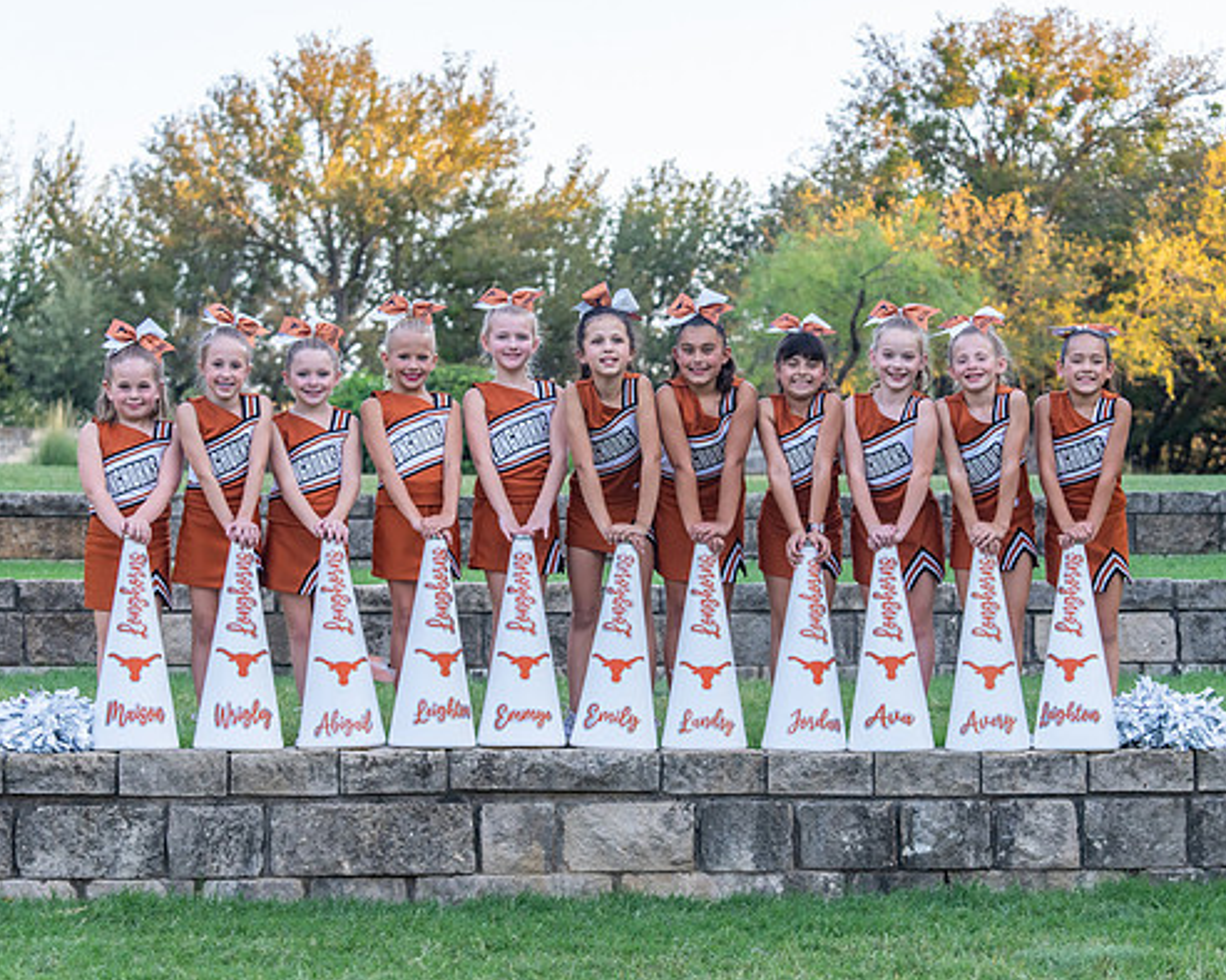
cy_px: 464
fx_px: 3083
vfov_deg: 18.1
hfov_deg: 22.5
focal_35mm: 85
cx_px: 701
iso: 640
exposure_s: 1/400
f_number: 4
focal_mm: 70
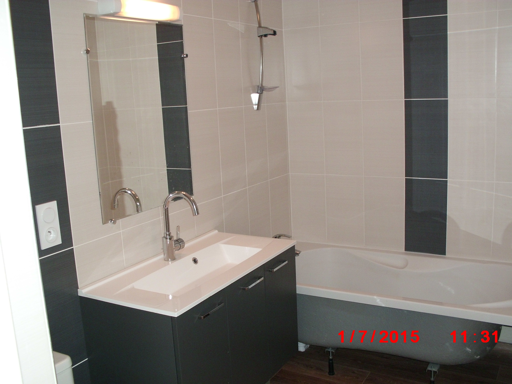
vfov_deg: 39.7
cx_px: 256
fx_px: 532
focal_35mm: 36
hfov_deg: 51.4
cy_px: 192
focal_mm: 6.3
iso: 200
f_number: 2.9
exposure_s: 1/60
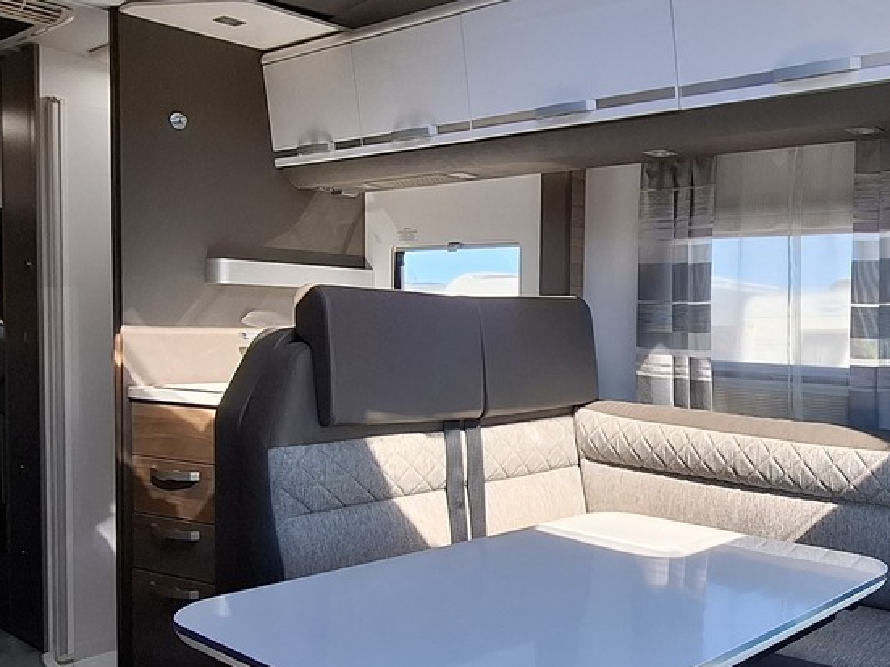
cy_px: 381
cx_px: 651
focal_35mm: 34
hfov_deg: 52.0
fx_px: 874
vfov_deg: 41.7
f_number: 2.2
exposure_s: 1/183
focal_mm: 1.74
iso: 40
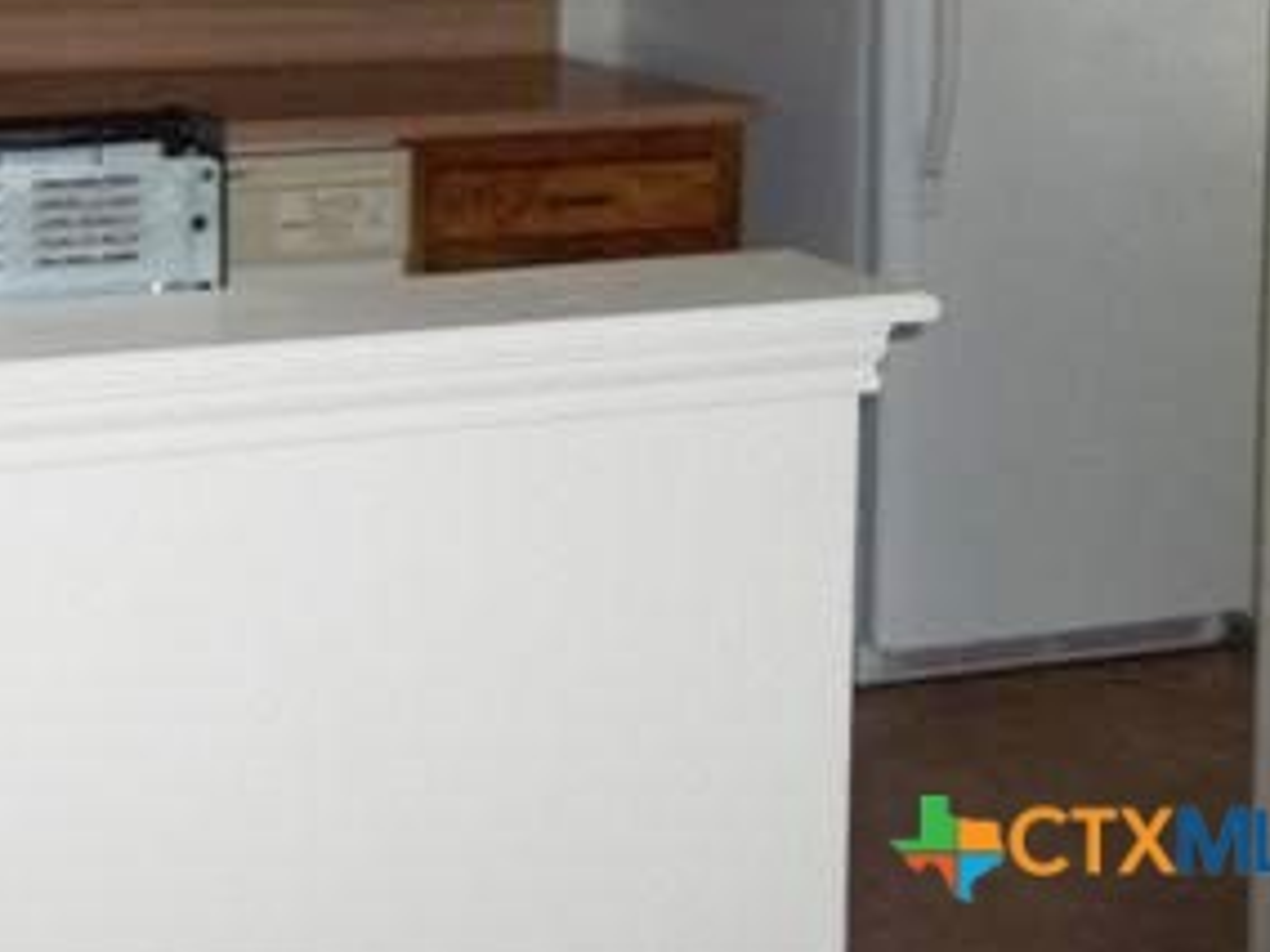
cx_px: -4
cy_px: -98
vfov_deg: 19.6
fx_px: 2642
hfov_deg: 25.7
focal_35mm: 72
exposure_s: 1/30
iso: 160
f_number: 2.9
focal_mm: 5.7
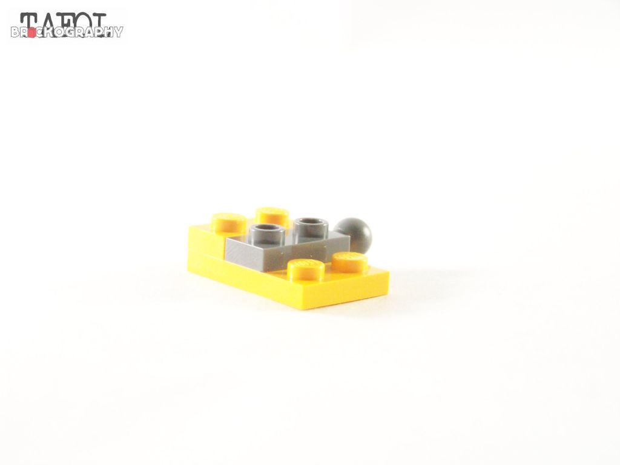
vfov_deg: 14.1
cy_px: 232
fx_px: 1881
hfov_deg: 18.7
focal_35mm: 105
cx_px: 310
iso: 400
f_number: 3.2
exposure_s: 1/45
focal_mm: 17.5
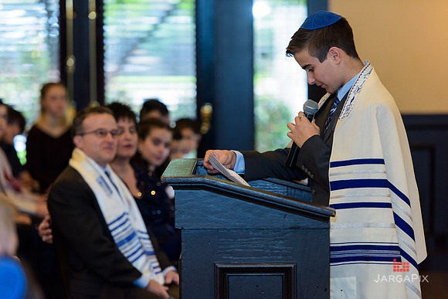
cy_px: 150
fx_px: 1929
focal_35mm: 155
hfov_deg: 13.2
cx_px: 224
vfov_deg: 8.9
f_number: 3.2
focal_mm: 155
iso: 1600
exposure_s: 1/125
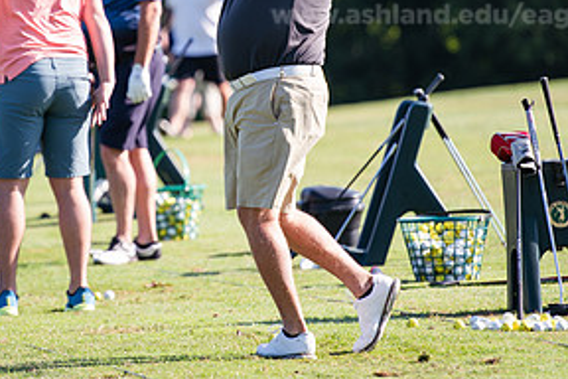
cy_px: 56
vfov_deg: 3.5
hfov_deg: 5.2
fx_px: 6200
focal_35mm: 393
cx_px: 181
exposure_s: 1/500
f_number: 3.2
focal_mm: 195
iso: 100
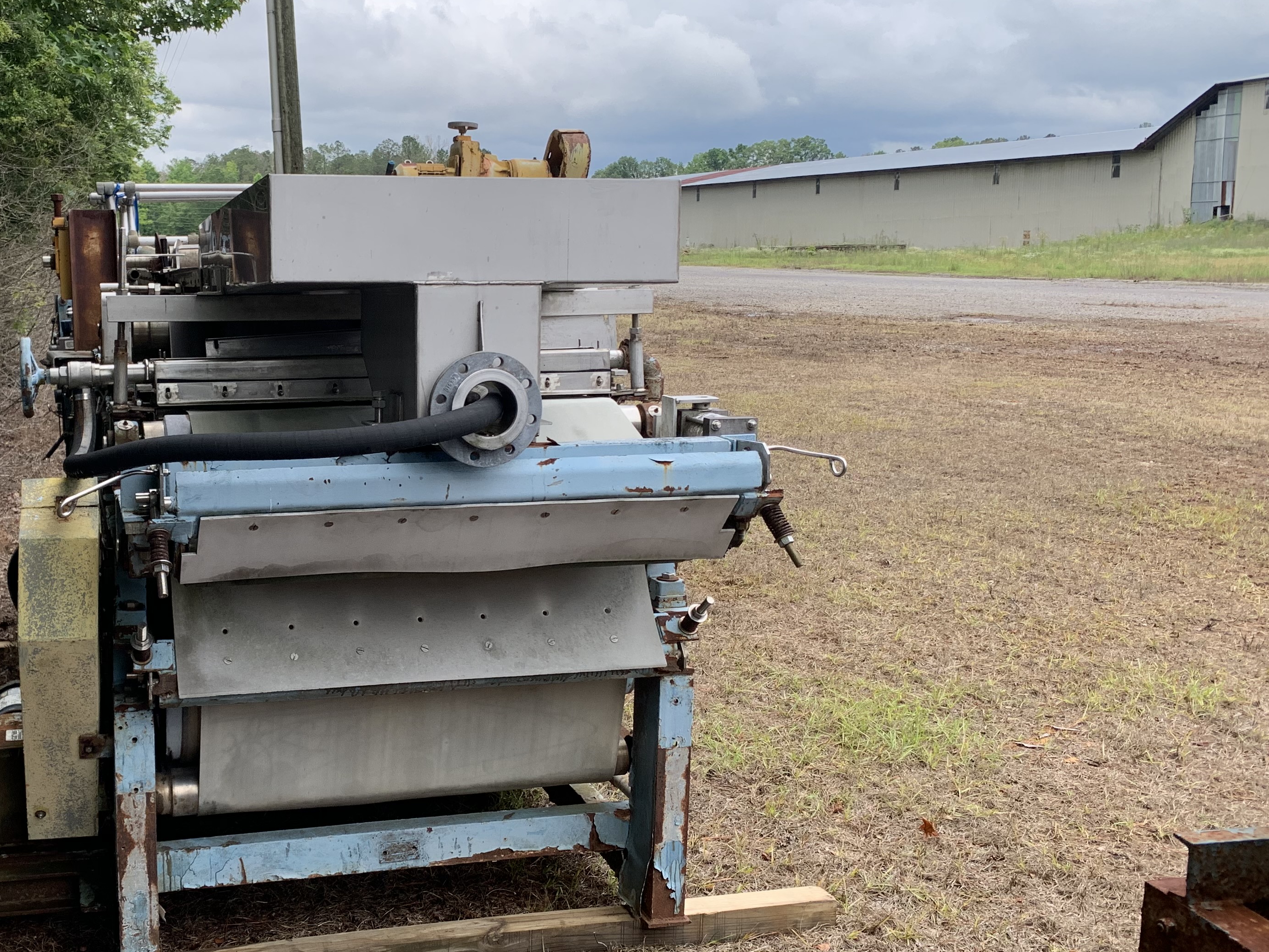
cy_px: 462
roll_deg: +2.4
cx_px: 367
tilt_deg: -9.2
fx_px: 1393
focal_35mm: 38
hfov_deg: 47.7
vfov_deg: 37.7
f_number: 1.8
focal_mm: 4.25
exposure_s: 1/523
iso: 25
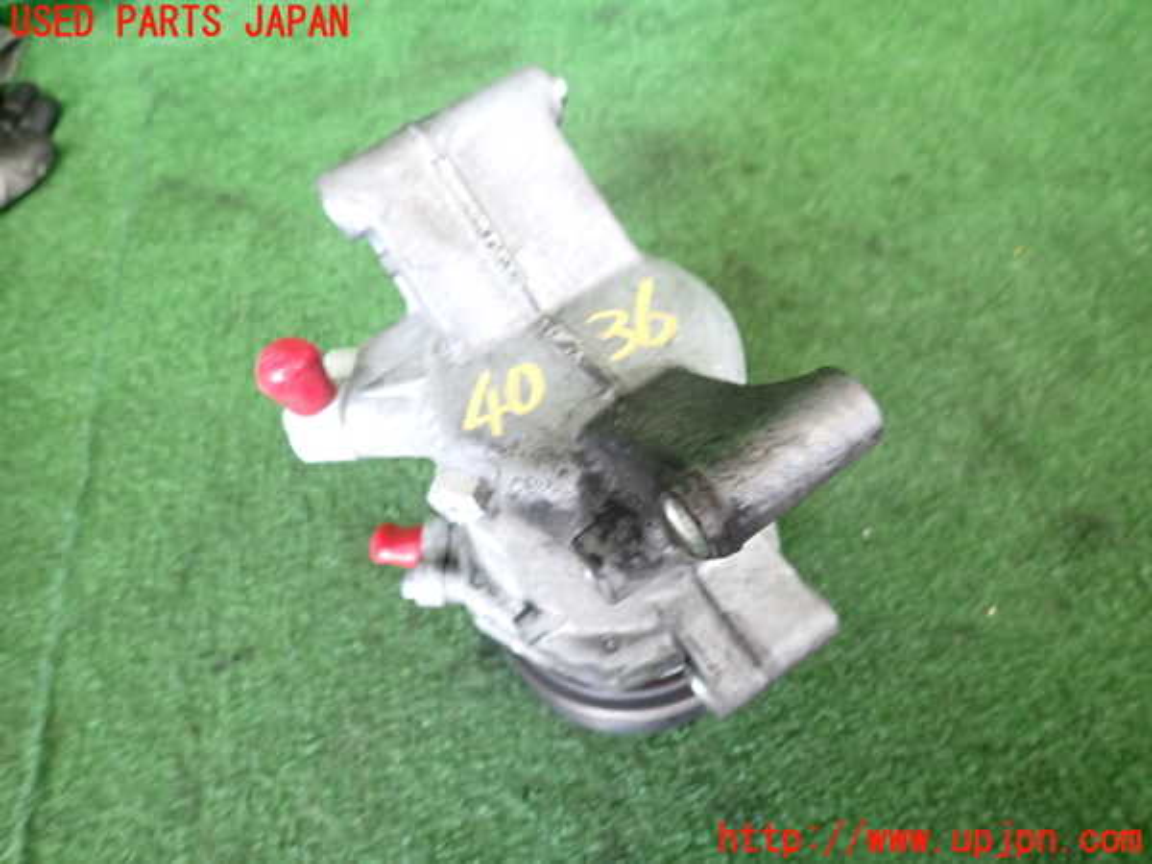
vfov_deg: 54.9
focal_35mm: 25
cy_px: 432
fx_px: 832
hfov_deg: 69.4
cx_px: 576
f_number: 2
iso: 400
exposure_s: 1/30
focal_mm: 4.5
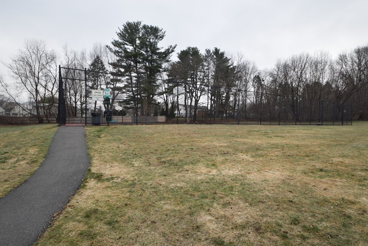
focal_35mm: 18
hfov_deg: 90.0
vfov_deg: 67.5
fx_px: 184
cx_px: 184
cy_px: 123
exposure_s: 1/200
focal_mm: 12
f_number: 8
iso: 100
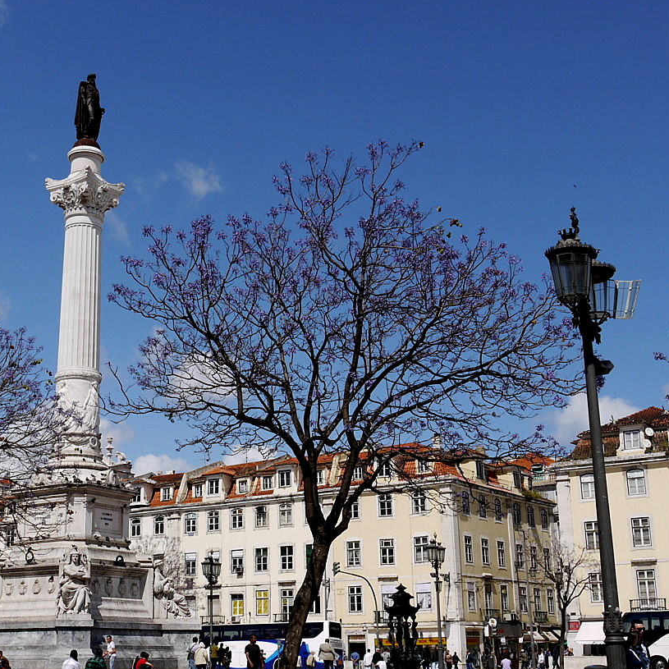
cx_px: 245
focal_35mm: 50
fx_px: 1093
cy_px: 319
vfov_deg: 34.0
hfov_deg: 33.8
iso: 100
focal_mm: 18
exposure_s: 1/320
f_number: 10
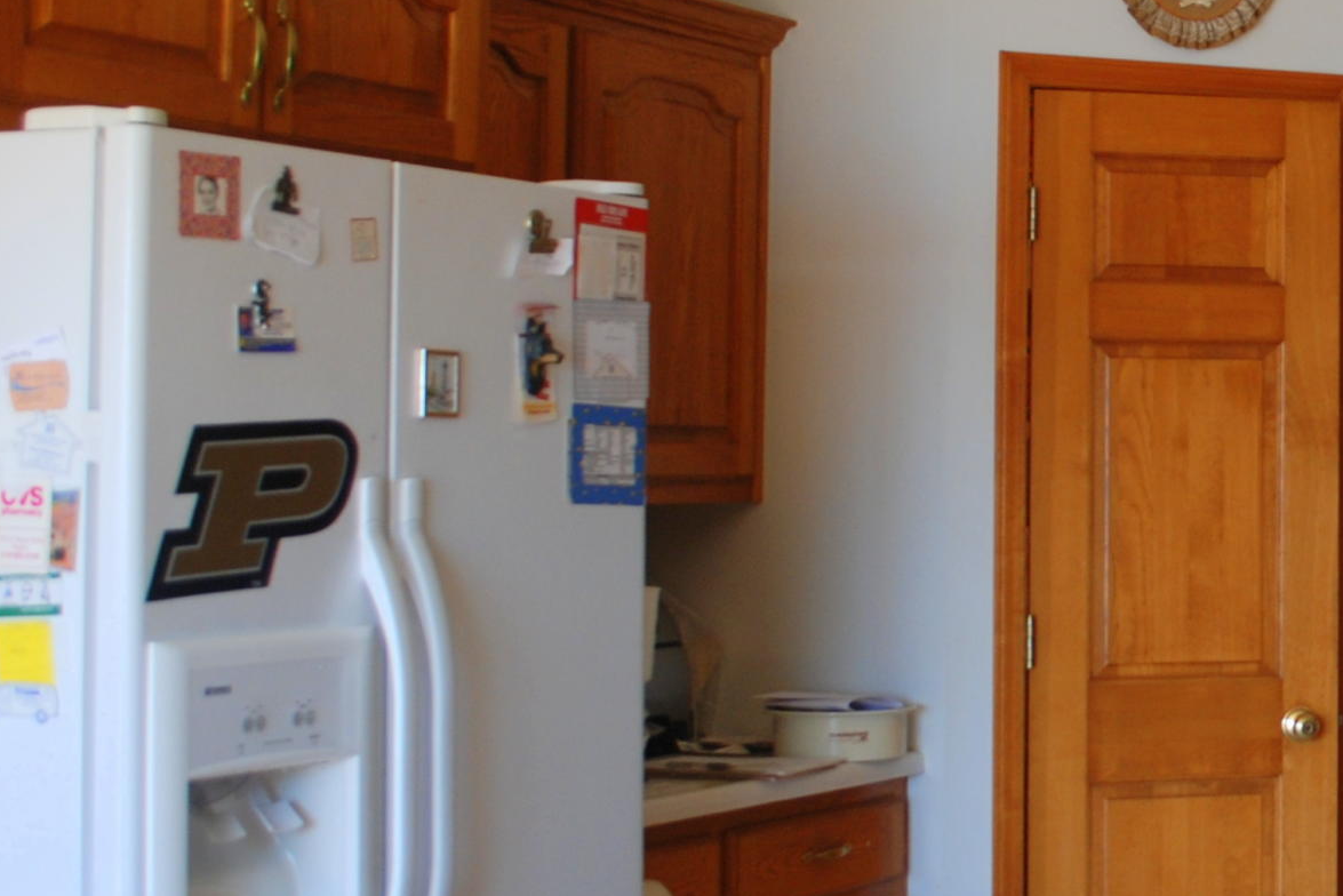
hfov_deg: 26.2
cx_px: 1597
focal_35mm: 69
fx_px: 2575
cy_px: 329
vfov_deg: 19.7
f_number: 3.5
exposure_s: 1/50
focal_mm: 18
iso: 200
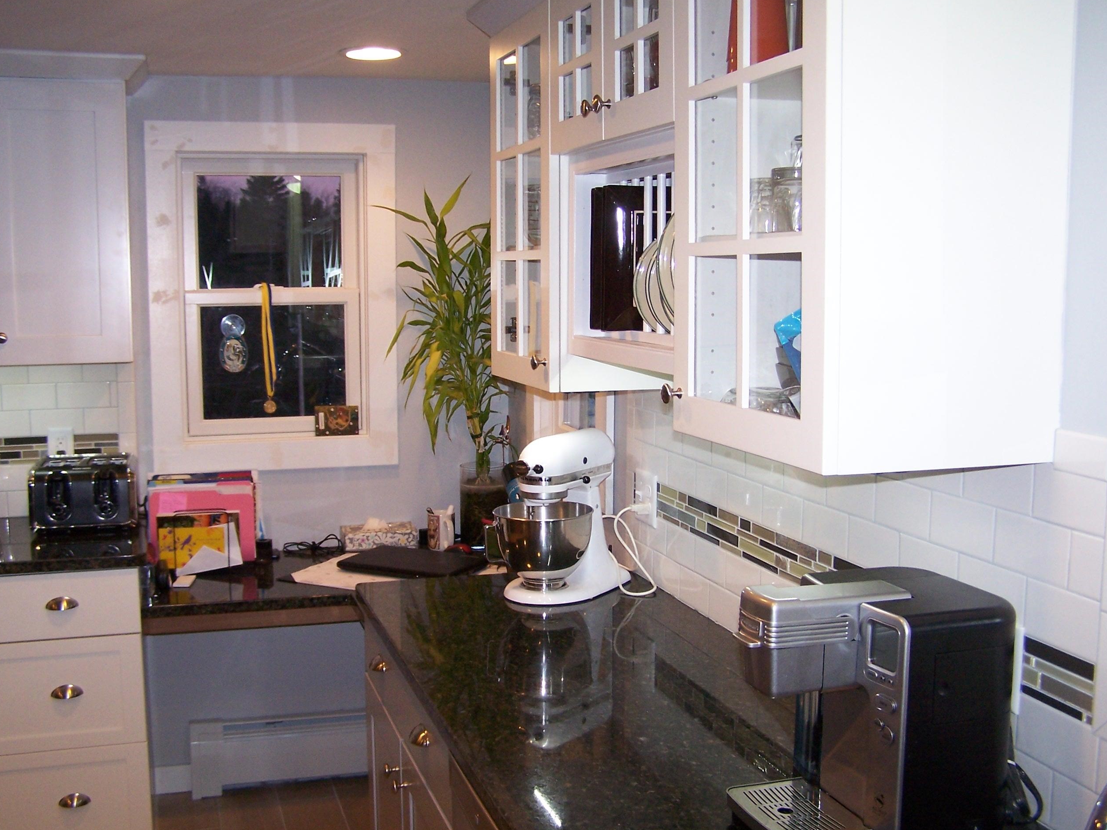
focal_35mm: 39
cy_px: 412
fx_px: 1247
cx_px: 550
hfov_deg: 47.9
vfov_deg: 36.8
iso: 140
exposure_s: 1/60
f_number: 2.8
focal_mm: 6.3
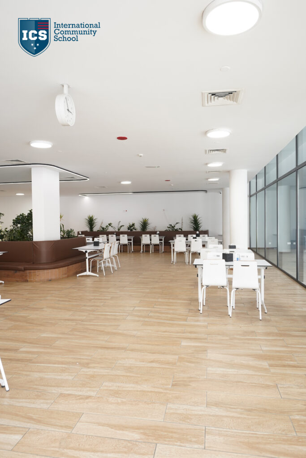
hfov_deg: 55.1
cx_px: 153
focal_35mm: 23
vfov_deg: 76.1
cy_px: 229
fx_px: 293
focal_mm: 15.6
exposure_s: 1/80
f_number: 2.8
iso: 400
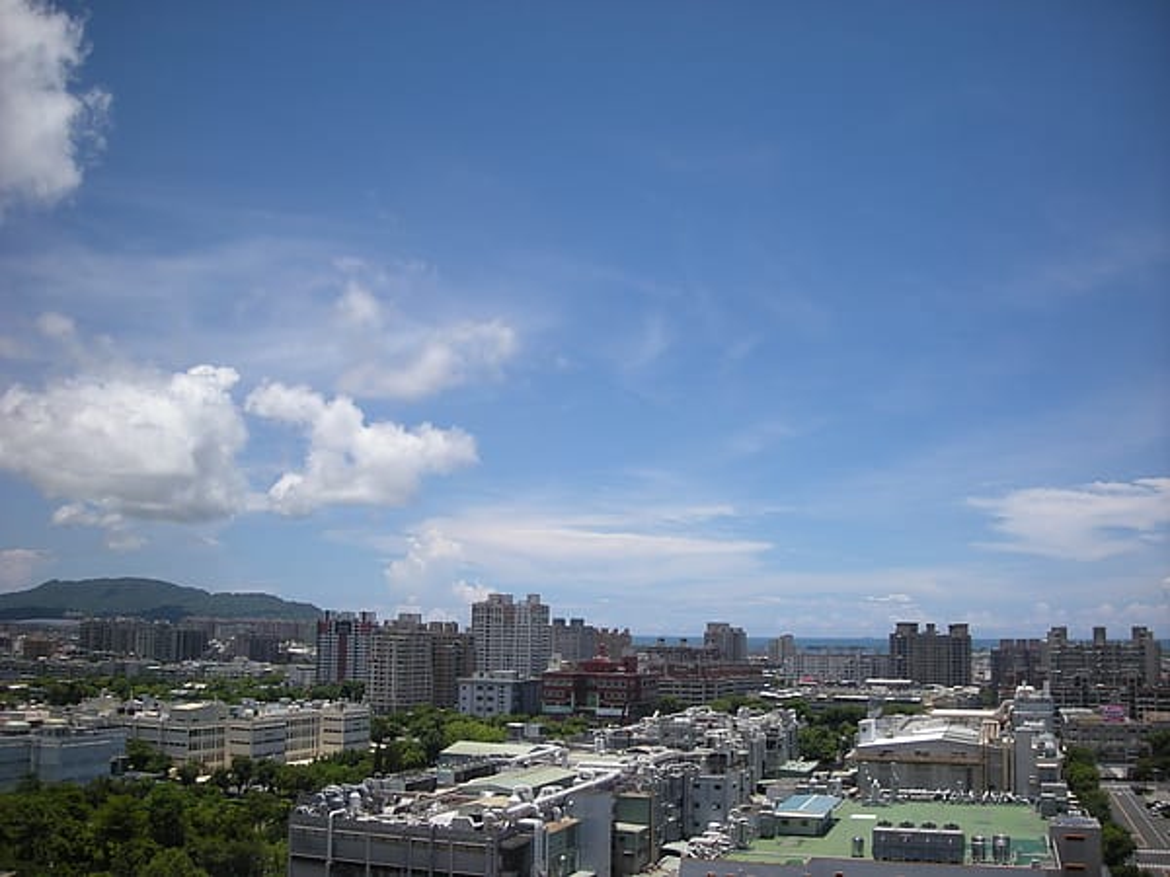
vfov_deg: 40.7
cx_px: 585
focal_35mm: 35
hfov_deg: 52.6
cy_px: 438
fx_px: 1183
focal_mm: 5.7
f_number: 5.7
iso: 64
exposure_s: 1/398
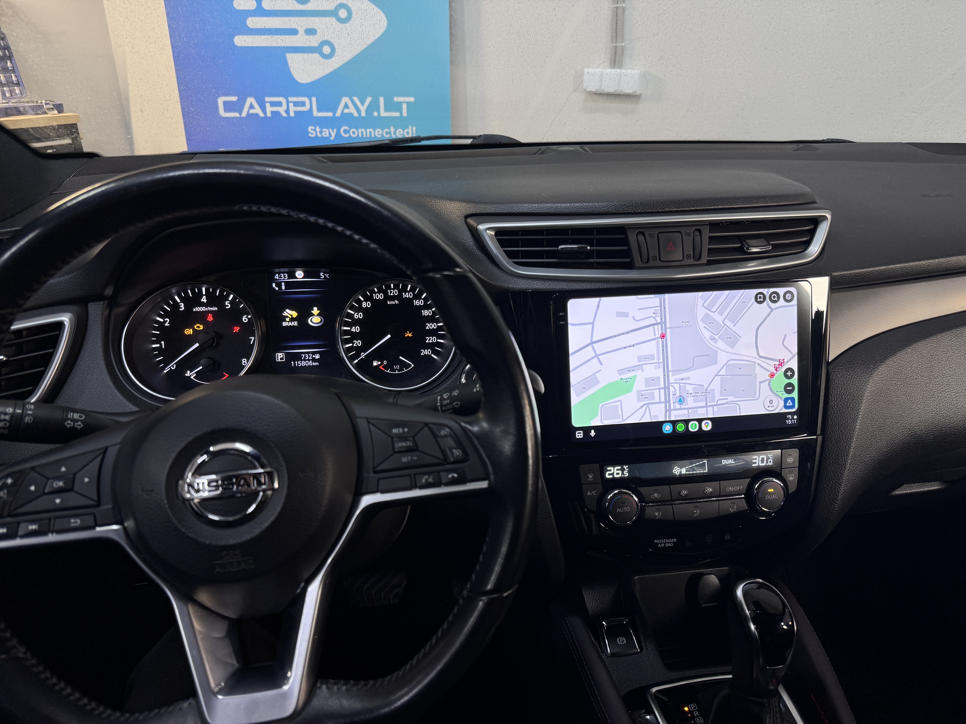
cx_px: 483
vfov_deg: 56.8
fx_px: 670
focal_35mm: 24
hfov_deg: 71.6
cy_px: 362
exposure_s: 1/83
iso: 100
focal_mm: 6.76
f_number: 1.78
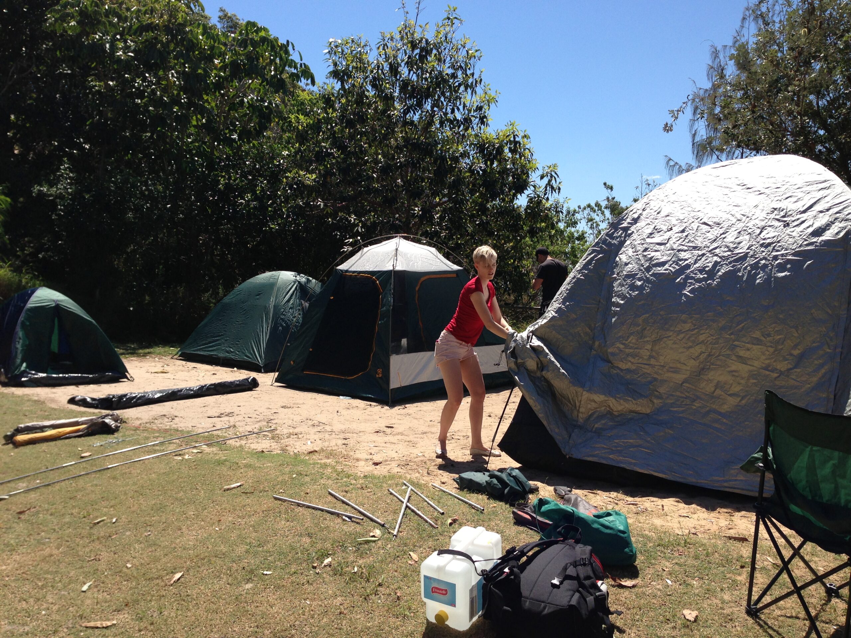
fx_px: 811
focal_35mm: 33
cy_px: 319
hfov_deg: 55.4
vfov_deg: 42.9
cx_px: 426
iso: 50
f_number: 2.4
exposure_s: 1/1466
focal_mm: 4.13
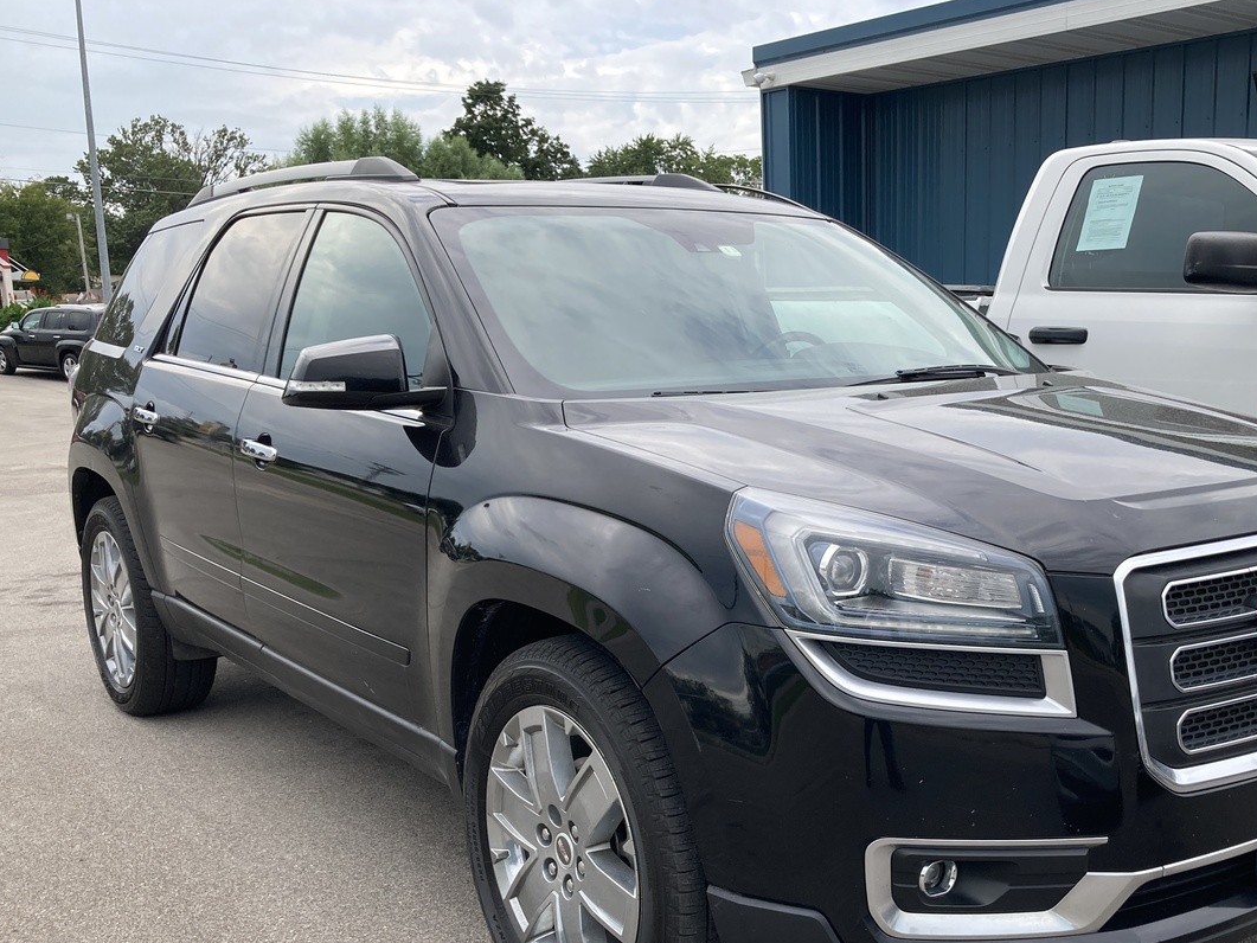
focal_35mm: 38
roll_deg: +0.4
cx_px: 794
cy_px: 615
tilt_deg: -9.9
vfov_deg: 37.4
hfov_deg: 48.5
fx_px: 1380
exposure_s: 1/656
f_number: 1.8
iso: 20
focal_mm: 3.99
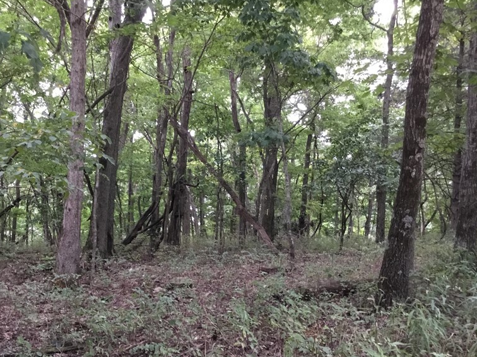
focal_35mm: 42
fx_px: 579
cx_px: 187
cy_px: 220
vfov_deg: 34.2
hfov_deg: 44.5
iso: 125
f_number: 2.4
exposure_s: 1/30
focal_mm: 3.3
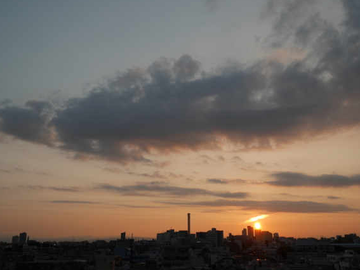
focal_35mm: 36
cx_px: 183
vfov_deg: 39.7
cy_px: 130
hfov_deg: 51.3
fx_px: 375
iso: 200
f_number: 6.3
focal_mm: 17
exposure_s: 1/200
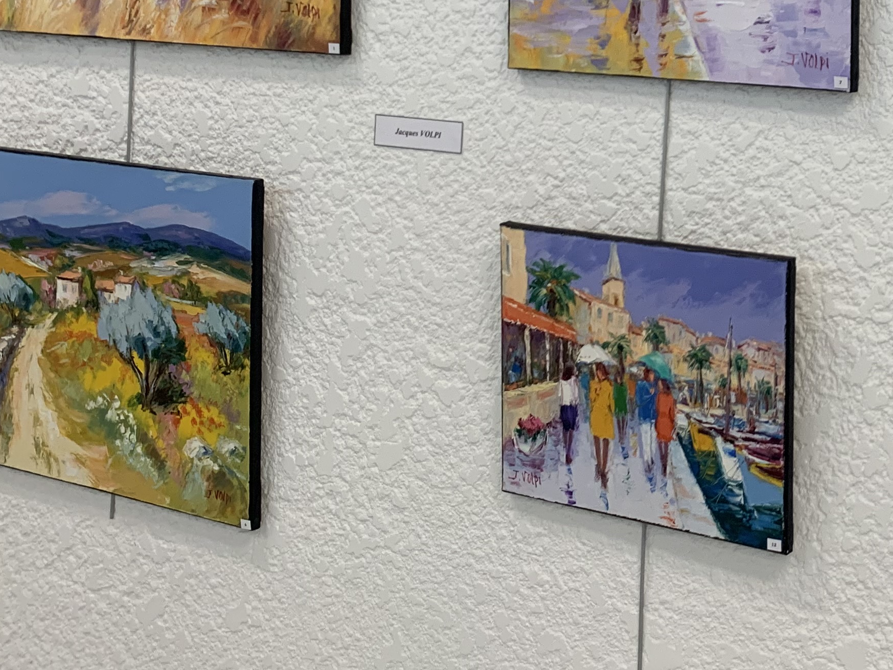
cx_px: 838
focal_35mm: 60
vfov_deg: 23.8
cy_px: 69
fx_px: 1548
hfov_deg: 30.5
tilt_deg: -0.5
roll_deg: -3.2
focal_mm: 4.25
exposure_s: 1/121
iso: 100
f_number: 1.8
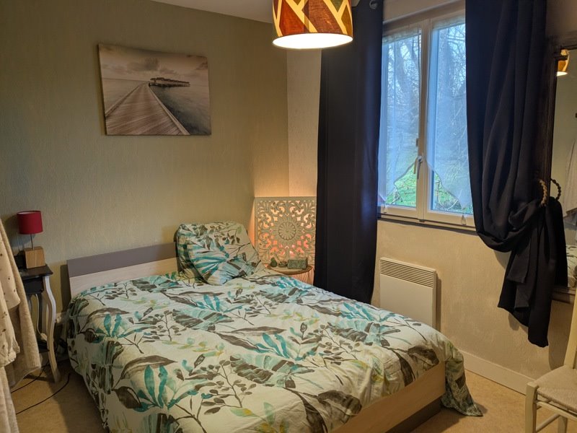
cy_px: 216
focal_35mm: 25
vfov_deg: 54.9
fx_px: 417
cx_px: 288
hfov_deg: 69.4
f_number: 1.89
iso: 51
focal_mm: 5.43
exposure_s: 1/33.3
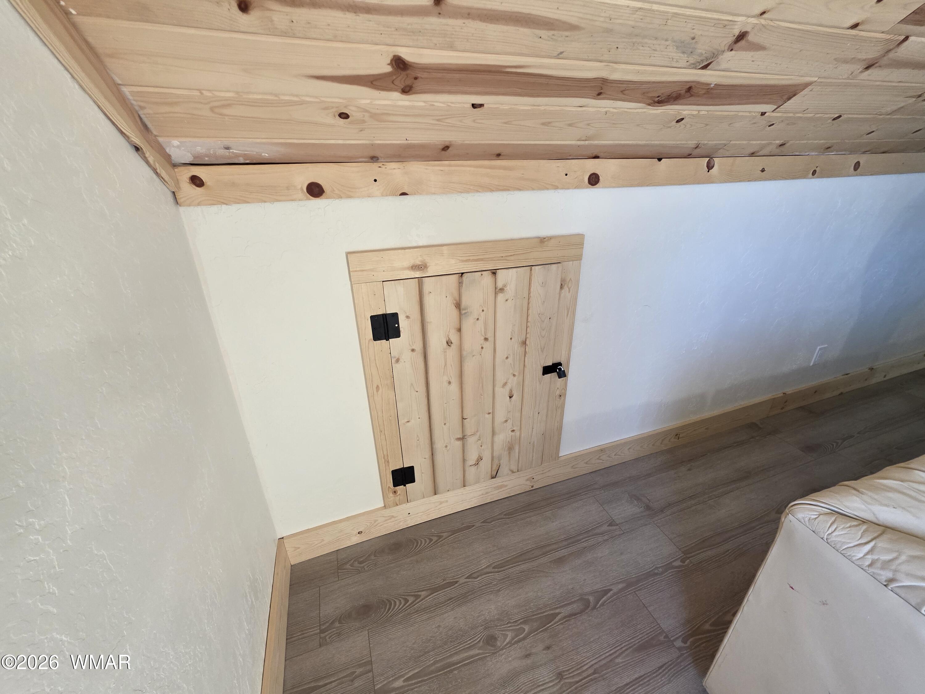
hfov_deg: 106.2
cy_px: 347
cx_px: 462
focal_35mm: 13
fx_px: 347
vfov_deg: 89.9
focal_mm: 2.2
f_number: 1.9
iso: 250
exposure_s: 1/120
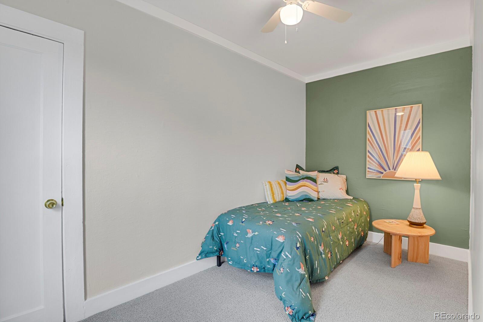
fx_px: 228
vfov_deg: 70.4
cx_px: 242
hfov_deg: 93.3
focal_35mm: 17
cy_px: 161
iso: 250
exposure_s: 2.5
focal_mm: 17
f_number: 8
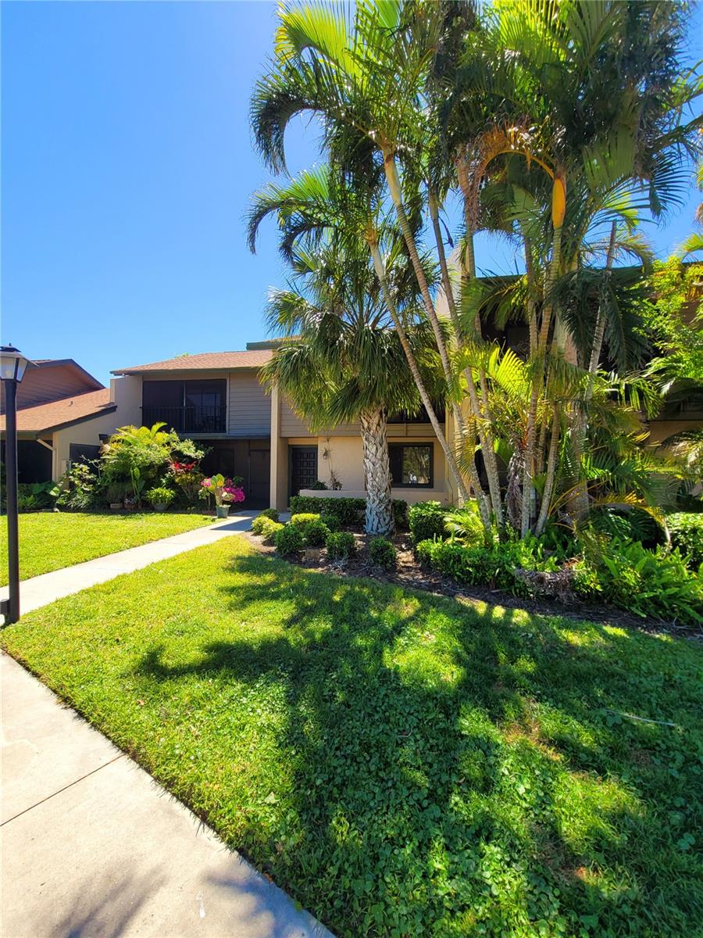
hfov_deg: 89.9
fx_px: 352
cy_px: 469
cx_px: 352
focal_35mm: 13
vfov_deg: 106.2
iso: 64
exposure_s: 1/909
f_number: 2.2
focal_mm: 2.2
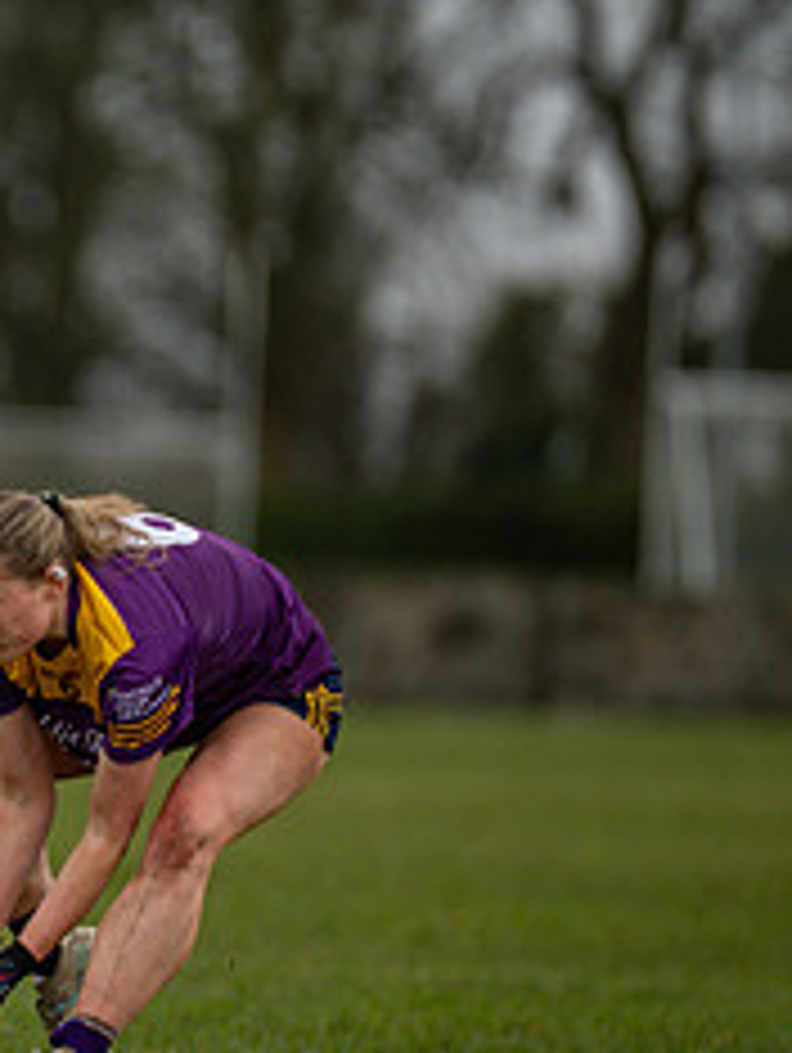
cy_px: 736
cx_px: -405
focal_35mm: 714
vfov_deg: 2.8
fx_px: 21742
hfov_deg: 2.1
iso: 640
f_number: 2.8
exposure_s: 1/1000
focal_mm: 300
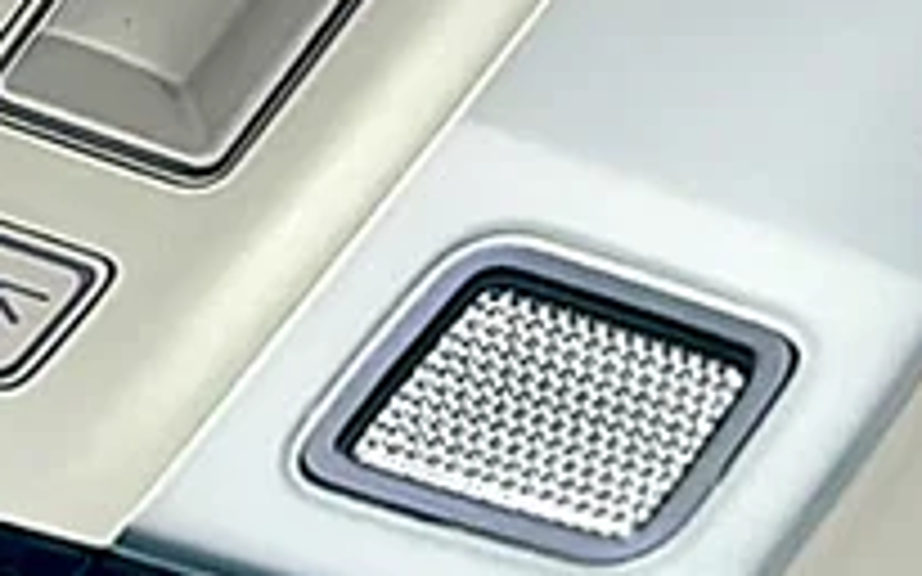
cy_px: -61
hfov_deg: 13.0
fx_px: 3994
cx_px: 4
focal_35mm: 159
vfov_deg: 8.2
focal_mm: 6.86
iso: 80
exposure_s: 1/695
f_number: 1.78
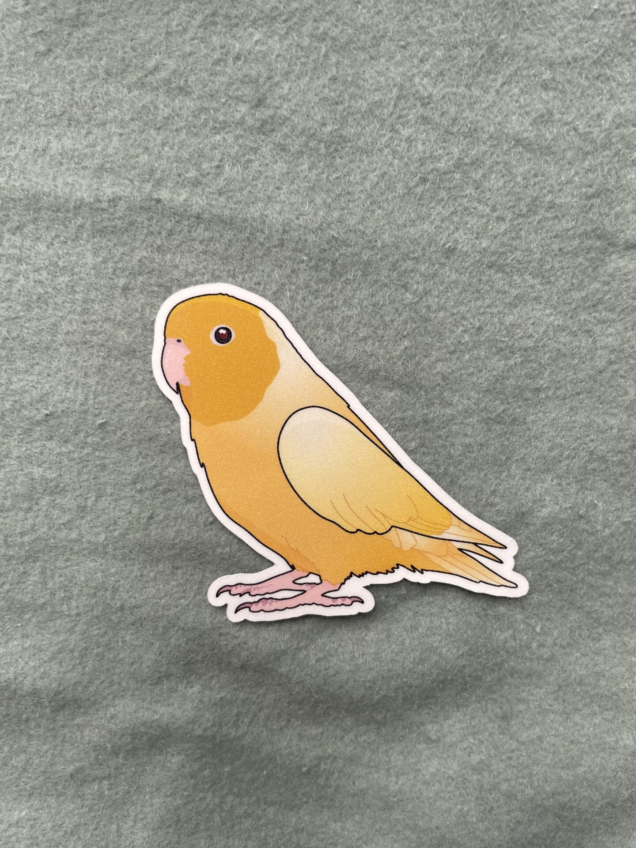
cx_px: 318
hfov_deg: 53.1
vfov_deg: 67.3
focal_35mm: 26
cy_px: 424
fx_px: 637
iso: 32
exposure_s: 1/252
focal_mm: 4.2
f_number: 1.6
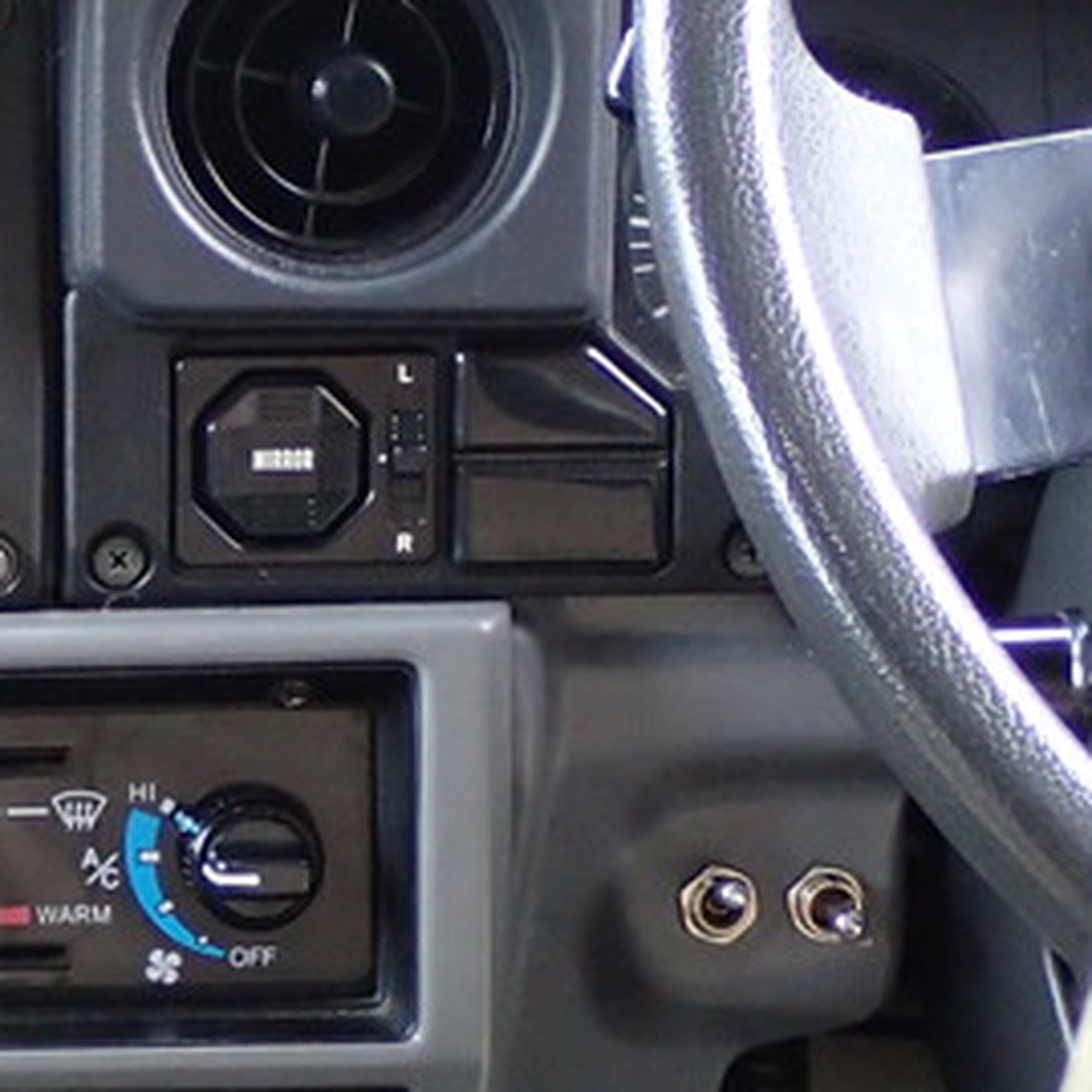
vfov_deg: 8.0
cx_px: -544
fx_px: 7816
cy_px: 613
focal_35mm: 219
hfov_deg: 7.8
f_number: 3.8
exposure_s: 1/60
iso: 500
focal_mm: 11.78
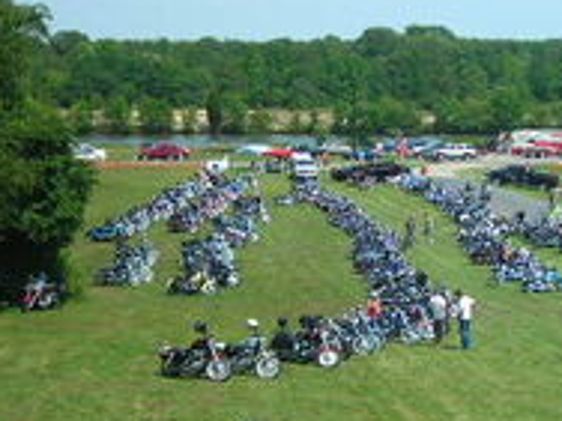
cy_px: 263
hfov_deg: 24.1
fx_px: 1315
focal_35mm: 81
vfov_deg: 18.2
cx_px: 344
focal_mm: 6.3
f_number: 6.4
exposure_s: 1/144
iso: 50
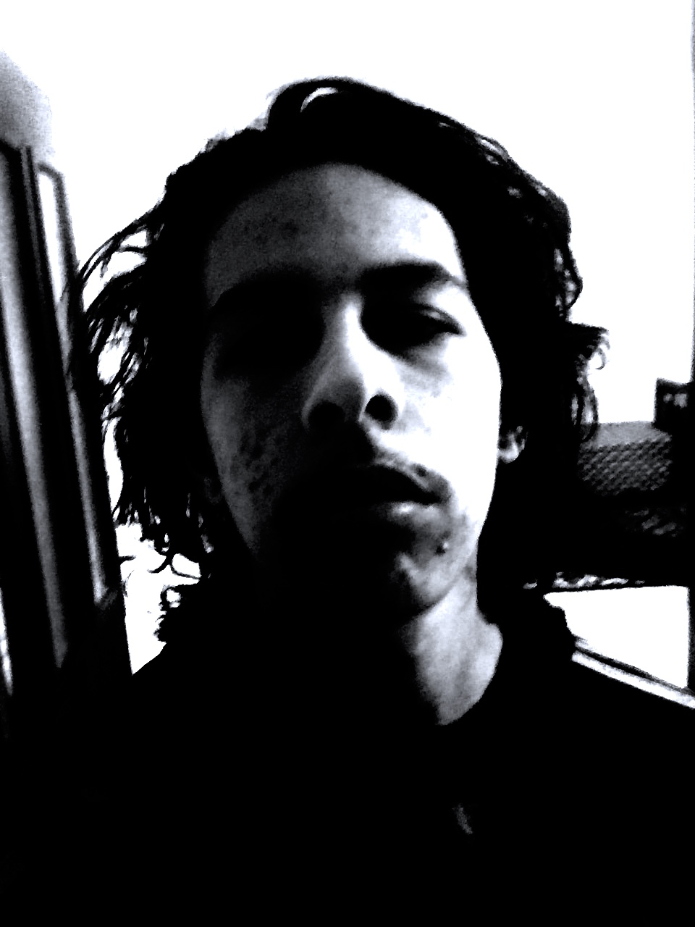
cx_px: 348
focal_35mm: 31
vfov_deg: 58.4
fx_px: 830
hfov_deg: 45.4
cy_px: 464
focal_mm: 2.65
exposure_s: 1/17
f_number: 2.2
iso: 800
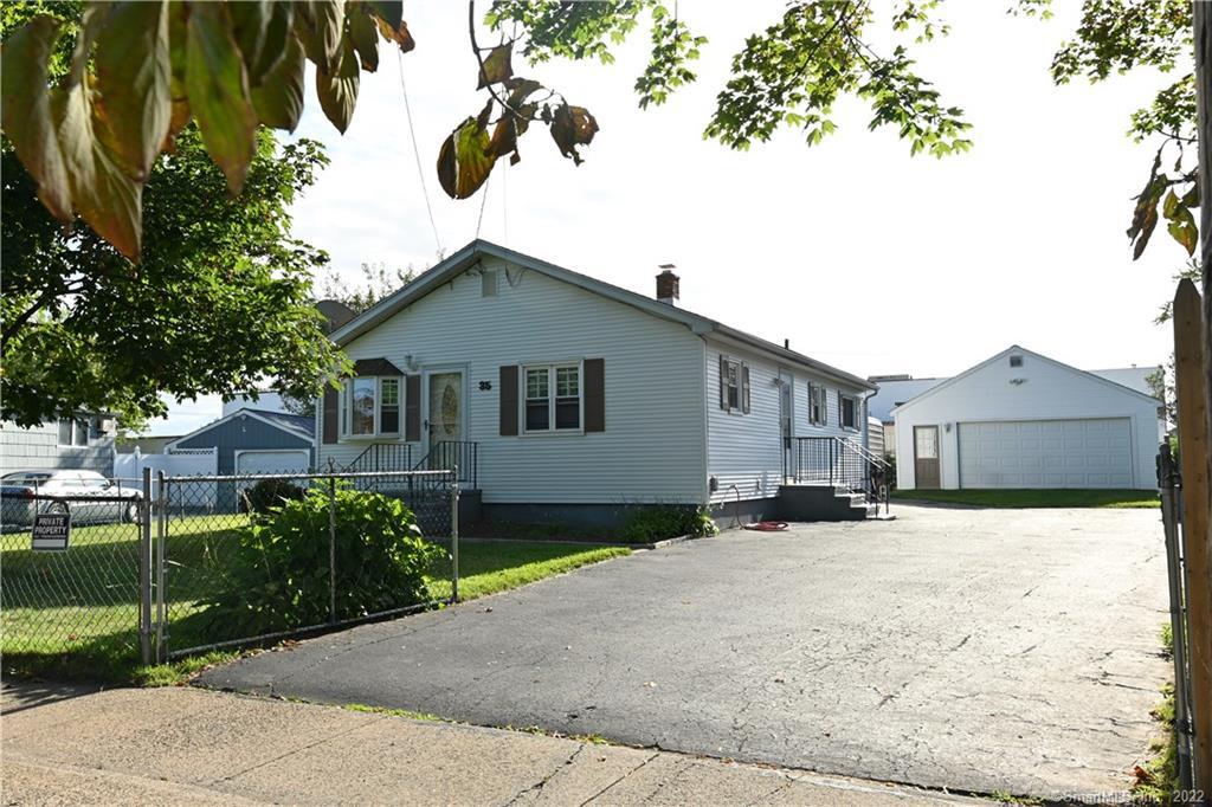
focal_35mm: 28
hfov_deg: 64.6
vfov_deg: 45.6
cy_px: 404
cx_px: 606
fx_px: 959
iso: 100
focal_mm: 19
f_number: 9
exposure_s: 1/160
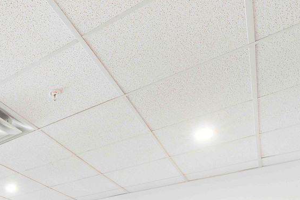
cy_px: 290
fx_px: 308
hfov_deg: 41.6
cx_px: -28
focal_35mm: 37
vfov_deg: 27.0
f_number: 8
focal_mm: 12
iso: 100
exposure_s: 2
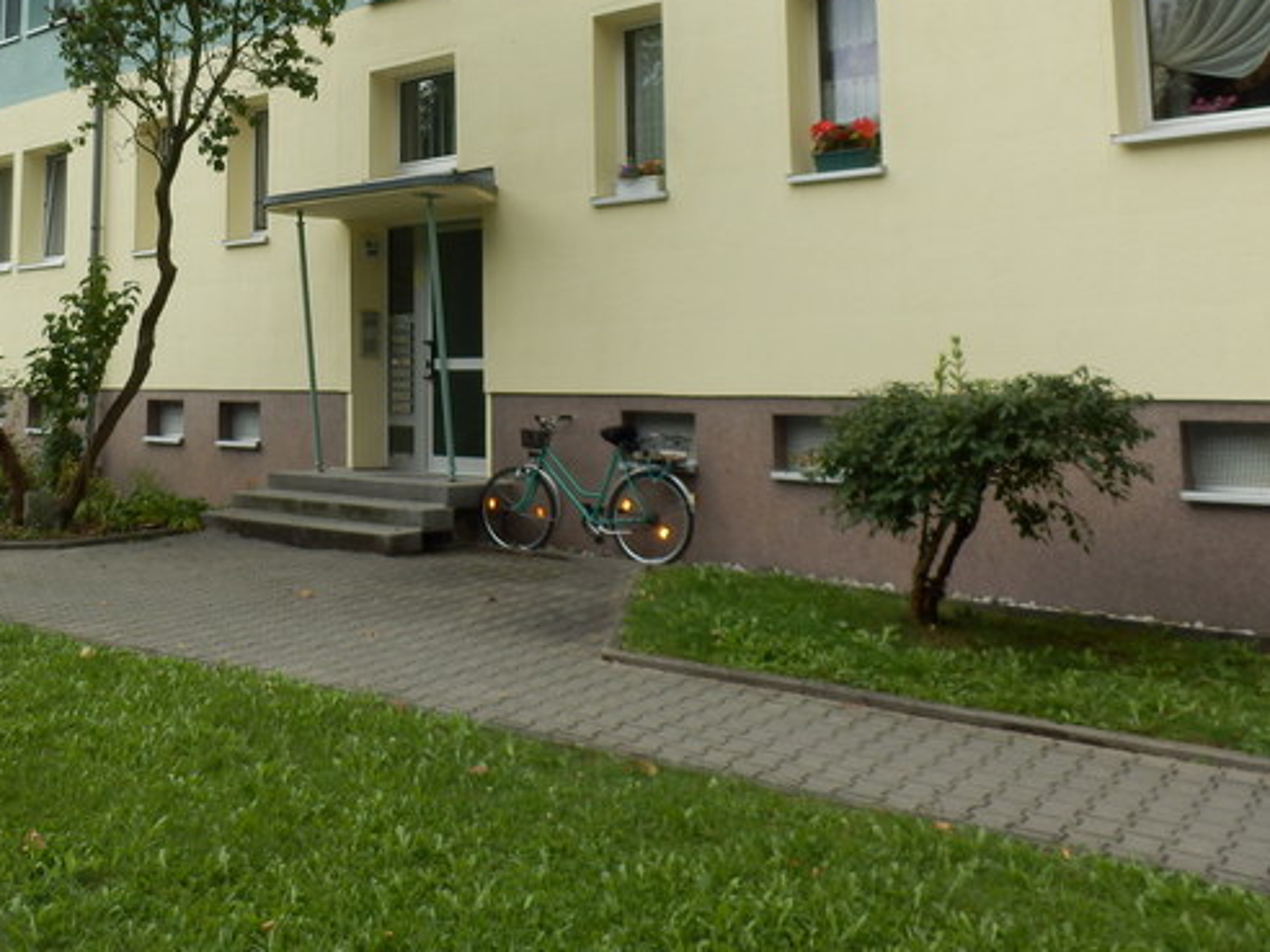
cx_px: 292
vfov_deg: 35.7
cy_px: 199
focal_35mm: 39
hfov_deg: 45.9
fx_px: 1431
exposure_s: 1/500
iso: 80
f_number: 3
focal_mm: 4.2
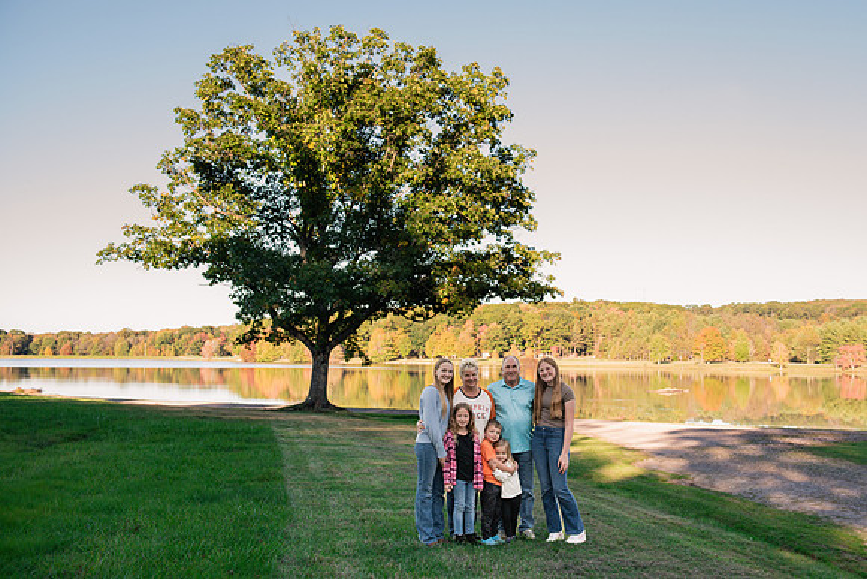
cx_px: 497
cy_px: 247
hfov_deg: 47.0
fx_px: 994
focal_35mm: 41
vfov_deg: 32.4
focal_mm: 36
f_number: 4.5
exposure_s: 1/640
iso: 500
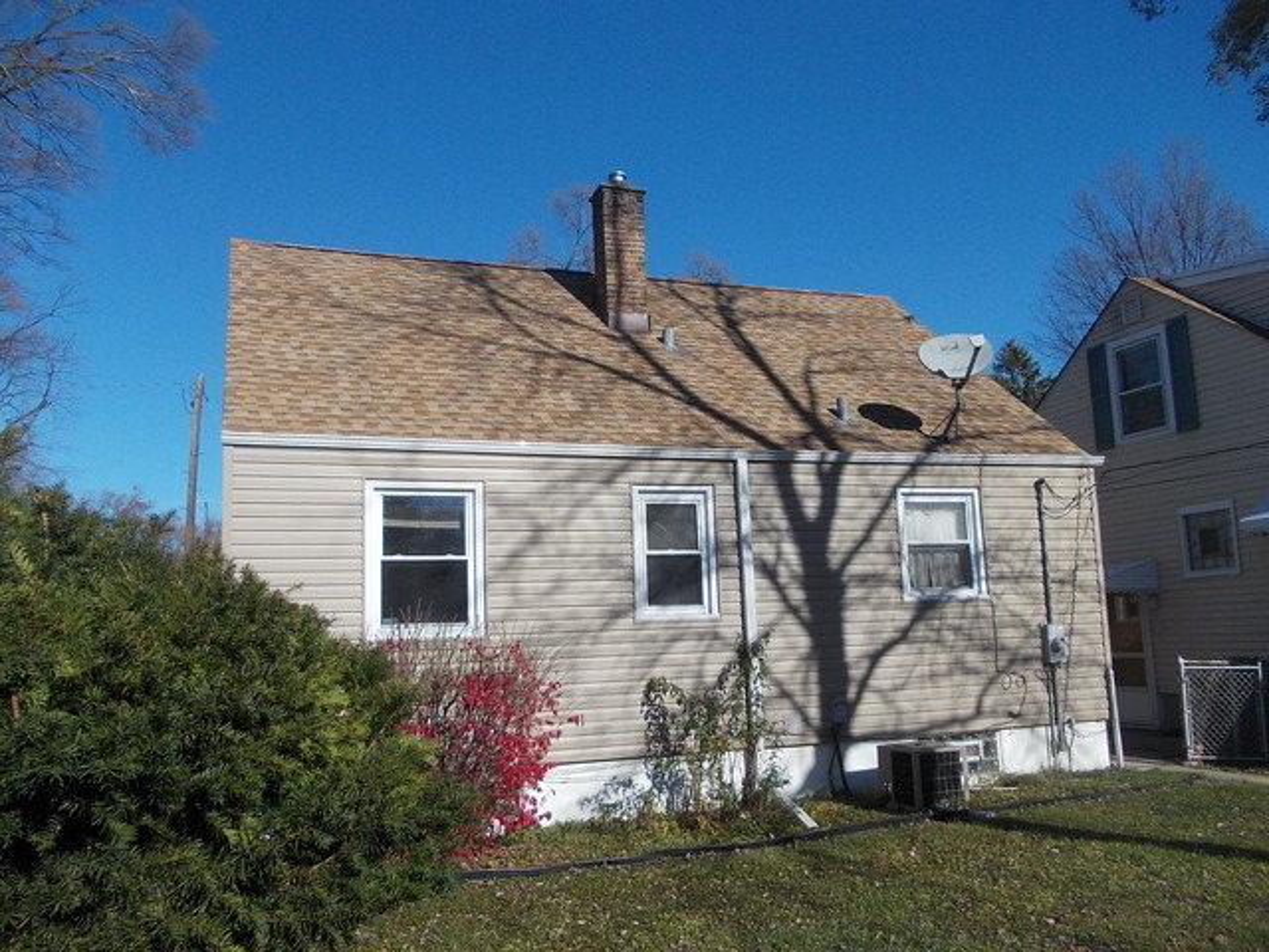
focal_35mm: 28
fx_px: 1026
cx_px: 634
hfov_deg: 63.4
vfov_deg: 49.7
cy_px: 476
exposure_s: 1/1600
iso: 80
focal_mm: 4
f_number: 2.7
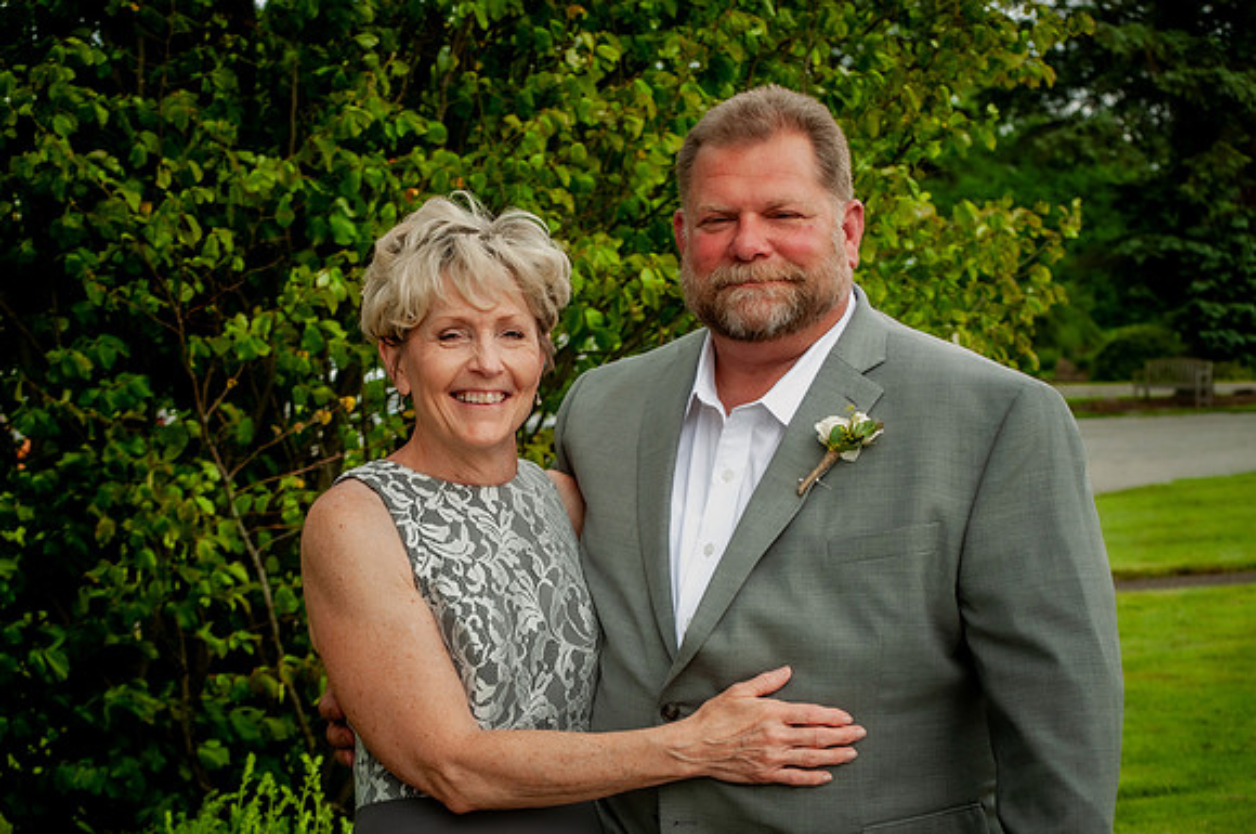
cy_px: 417
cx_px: 628
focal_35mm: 82
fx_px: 2874
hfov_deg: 24.6
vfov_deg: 16.5
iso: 200
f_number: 6.3
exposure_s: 1/160
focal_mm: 55
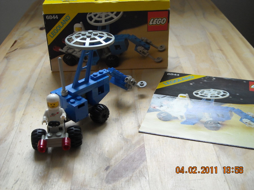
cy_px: 95
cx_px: 127
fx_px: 360
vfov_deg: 29.7
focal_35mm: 49
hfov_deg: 38.9
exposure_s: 1/60
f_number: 3.2
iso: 175
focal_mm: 7.92
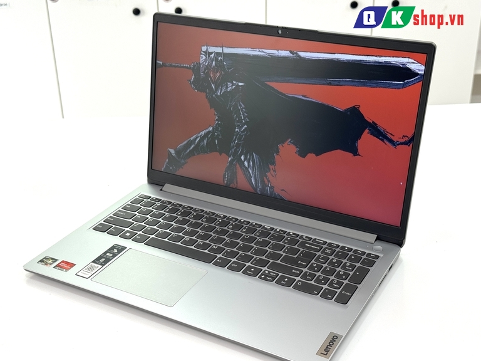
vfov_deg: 29.1
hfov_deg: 38.2
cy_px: 184
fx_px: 695
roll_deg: +2.2
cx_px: 234
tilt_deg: -26.4
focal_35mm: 50
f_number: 1.78
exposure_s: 1/121
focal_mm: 6.76
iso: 50
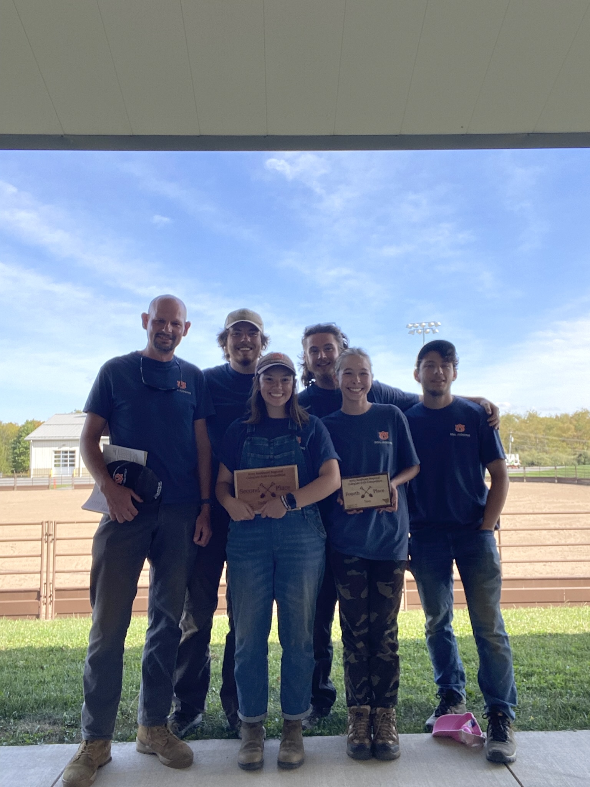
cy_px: 394
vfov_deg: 60.0
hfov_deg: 46.8
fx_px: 682
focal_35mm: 30
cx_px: 295
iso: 25
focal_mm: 2.71
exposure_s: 1/304
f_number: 2.2
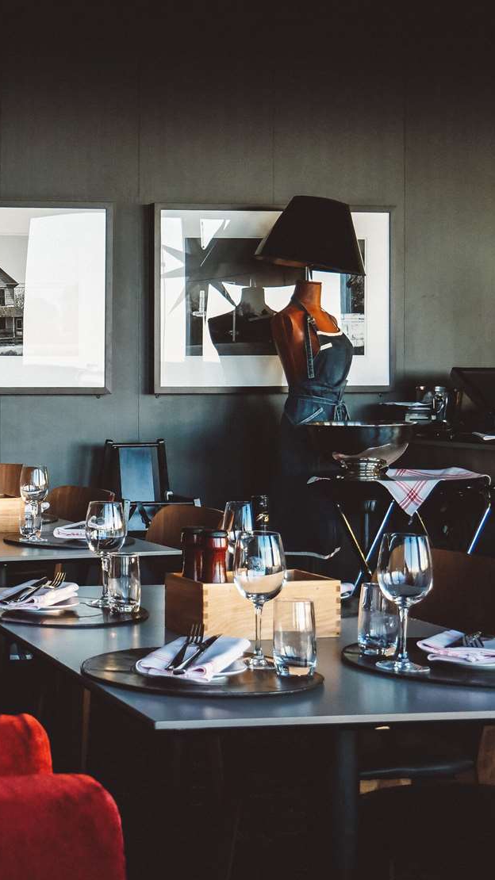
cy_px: 440
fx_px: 1237
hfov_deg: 21.7
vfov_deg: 39.2
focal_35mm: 53
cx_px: -12
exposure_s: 1/60
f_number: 3.9
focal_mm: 18
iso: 1600
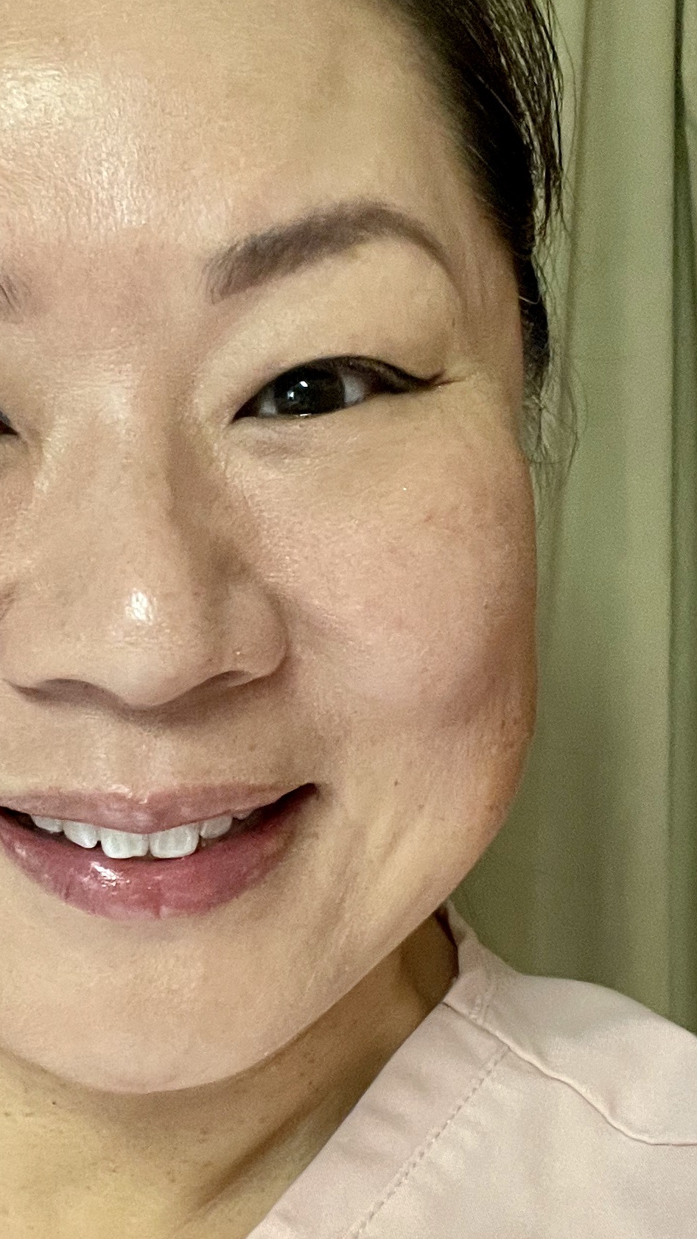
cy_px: 659
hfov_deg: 19.7
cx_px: 73
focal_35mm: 60
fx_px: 1972
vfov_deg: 34.9
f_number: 2.2
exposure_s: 1/30
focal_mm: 2.71
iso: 400
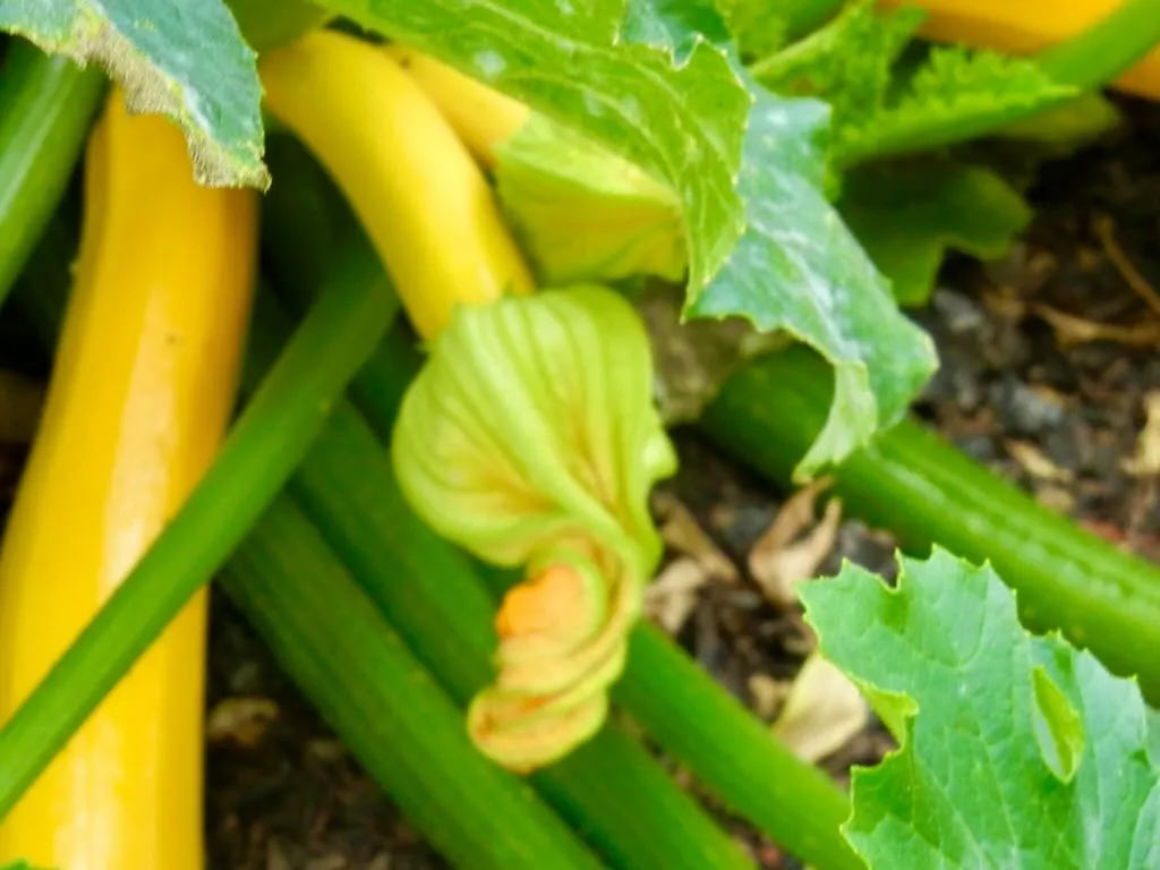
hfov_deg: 25.3
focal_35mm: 77
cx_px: 580
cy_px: 435
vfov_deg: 19.1
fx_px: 2580
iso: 160
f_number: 4.3
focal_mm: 13.9
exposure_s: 1/61.6
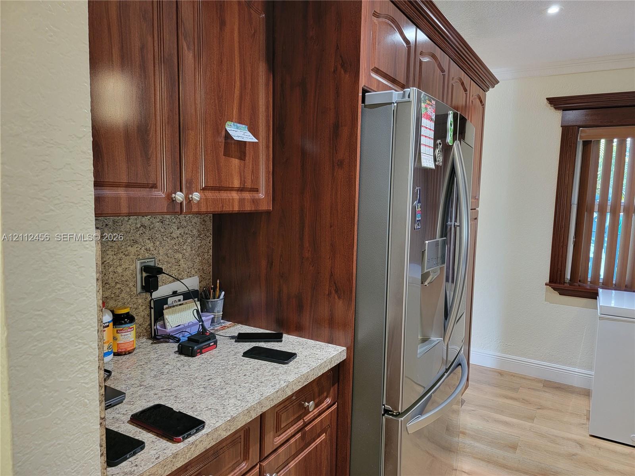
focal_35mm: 24
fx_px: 440
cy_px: 238
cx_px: 318
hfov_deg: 71.6
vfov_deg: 56.8
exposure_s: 1/40
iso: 250
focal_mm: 6.7
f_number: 1.8
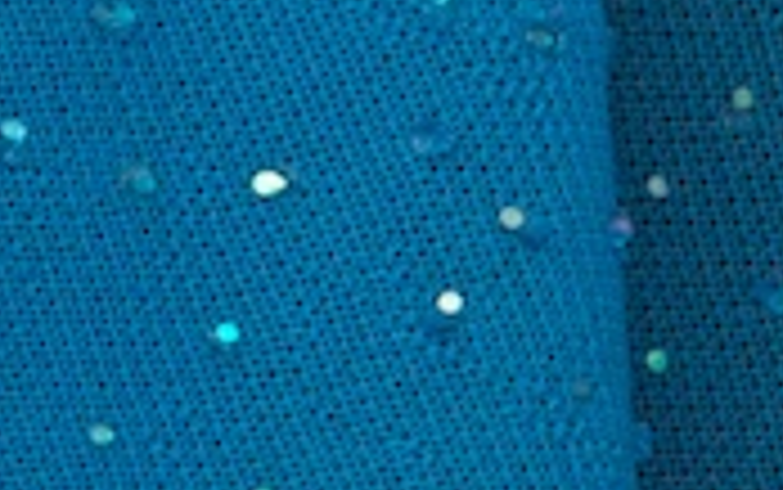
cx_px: -518
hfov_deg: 3.5
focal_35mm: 590
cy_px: 470
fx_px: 12598
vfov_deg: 2.2
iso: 800
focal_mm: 112
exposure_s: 1/800
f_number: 11
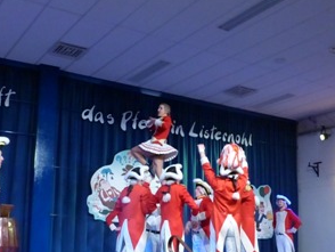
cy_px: 161
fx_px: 465
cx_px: 194
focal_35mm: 48
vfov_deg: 30.2
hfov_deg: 39.5
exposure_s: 1/125
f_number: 3.5
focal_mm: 6.4
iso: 1600
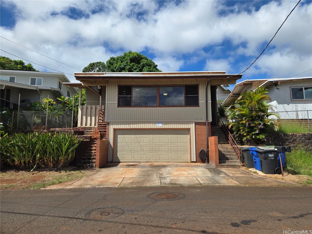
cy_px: 117
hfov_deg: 73.9
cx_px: 156
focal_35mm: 23
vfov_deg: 58.9
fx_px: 207
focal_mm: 5.4
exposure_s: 1/2921
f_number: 1.8
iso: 32
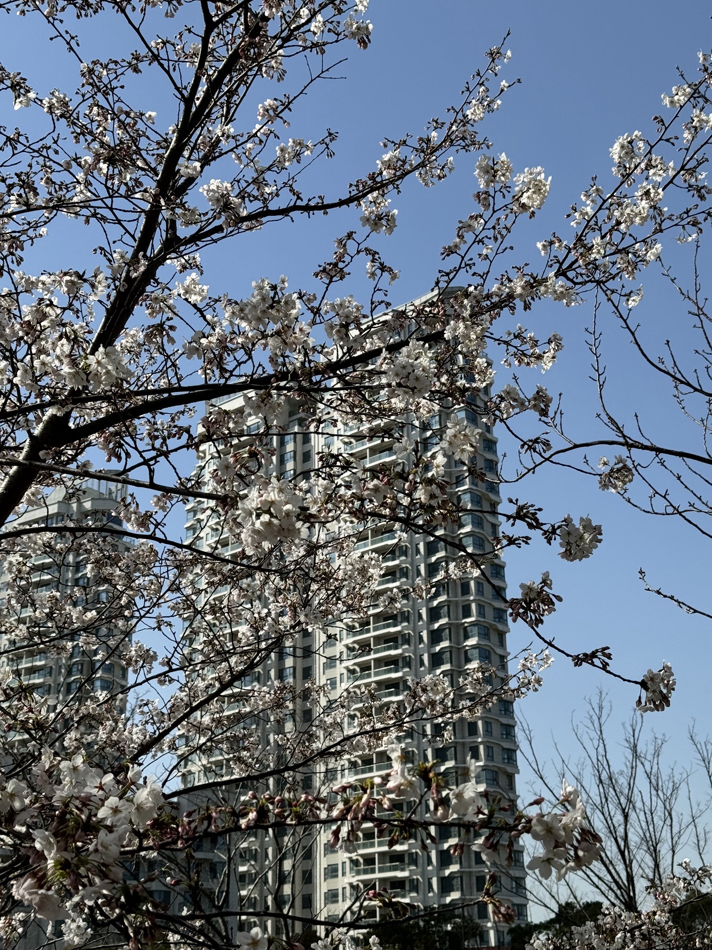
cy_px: 475
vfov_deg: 39.7
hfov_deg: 30.3
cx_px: 356
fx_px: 1316
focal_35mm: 48
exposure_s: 1/5348
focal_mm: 6.76
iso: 64
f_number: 1.78
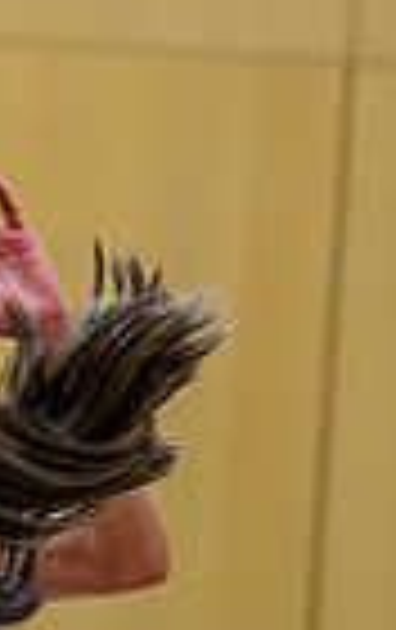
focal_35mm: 540
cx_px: -716
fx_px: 9286
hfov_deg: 2.4
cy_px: 288
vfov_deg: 3.9
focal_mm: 110
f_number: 3.2
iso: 4000
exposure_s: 1/1000
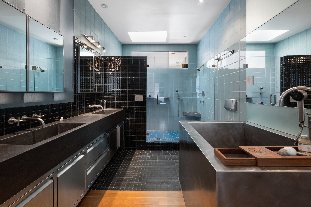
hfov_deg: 100.4
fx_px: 130
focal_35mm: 15
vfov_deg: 77.3
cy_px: 104
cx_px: 156
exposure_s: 1/5
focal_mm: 15
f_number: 11
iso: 400
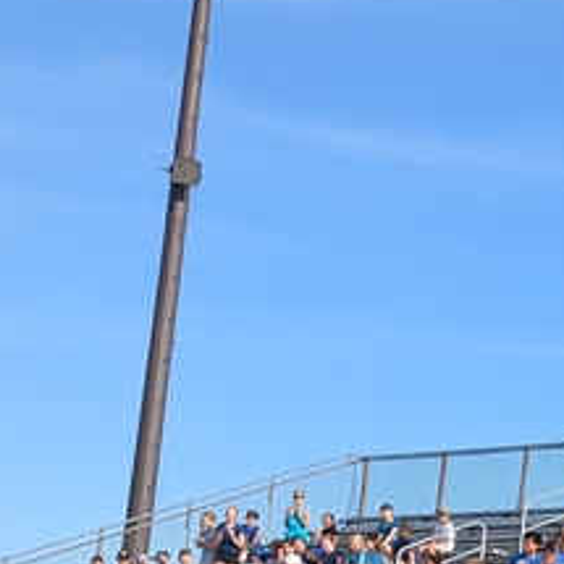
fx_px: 1862
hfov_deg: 15.0
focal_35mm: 101
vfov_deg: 16.9
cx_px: 1002
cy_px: 552
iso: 45
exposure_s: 1/1230
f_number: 1.85
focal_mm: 6.81
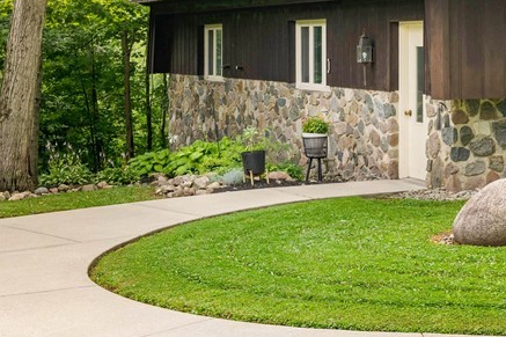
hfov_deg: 24.3
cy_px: -47
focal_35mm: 77
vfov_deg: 17.0
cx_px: 574
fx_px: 1082
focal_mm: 31
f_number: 8
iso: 400
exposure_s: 1/50
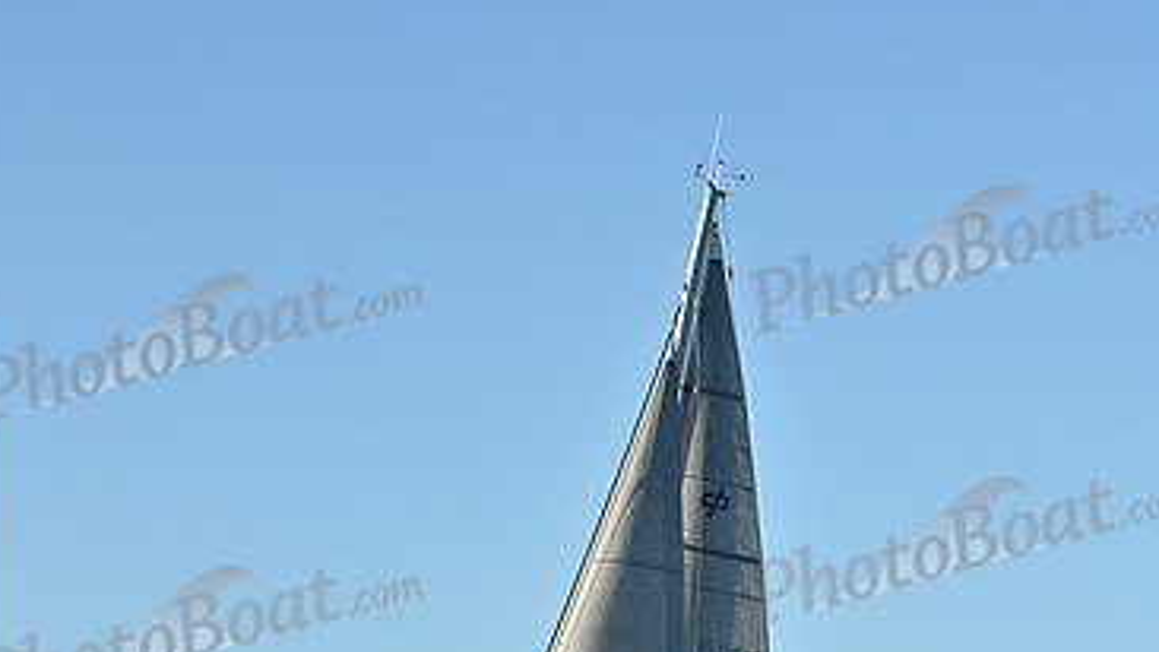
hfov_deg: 15.2
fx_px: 4334
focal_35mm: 141
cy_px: 753
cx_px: 587
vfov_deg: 8.5
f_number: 10
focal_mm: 85
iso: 800
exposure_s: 1/1250
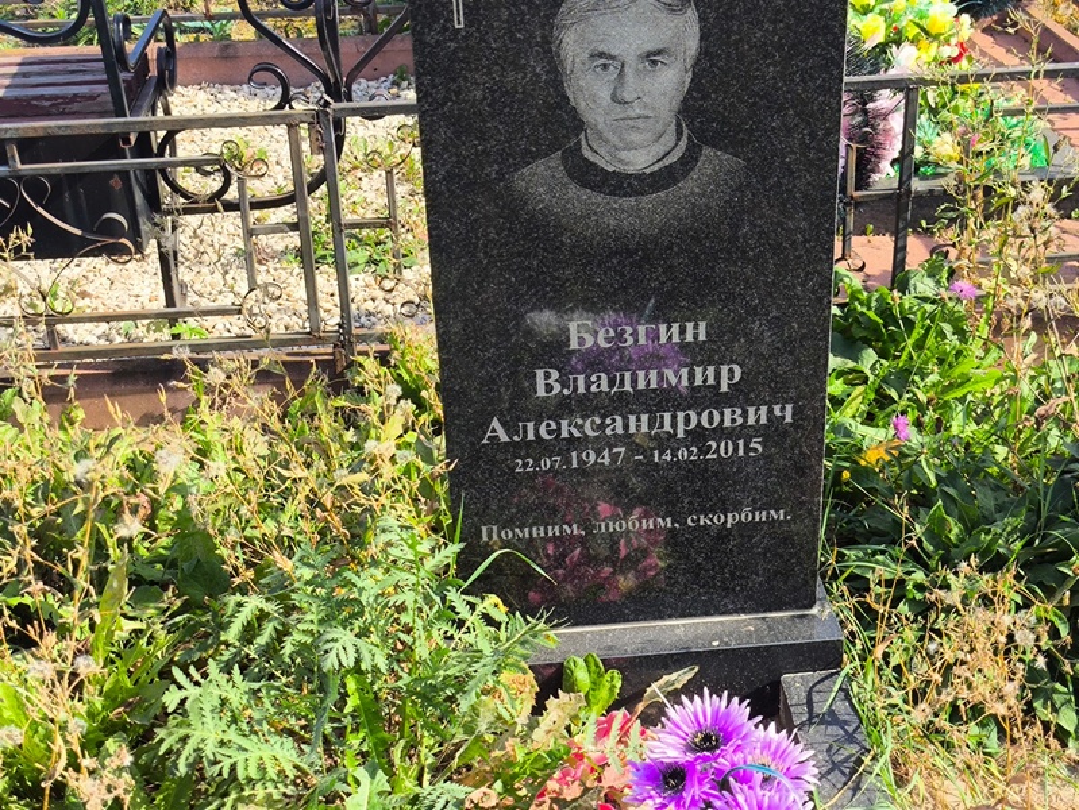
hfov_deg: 38.2
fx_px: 1559
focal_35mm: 50
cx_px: 540
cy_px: 405
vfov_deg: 29.1
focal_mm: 4.71
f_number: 1.7
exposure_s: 1/832
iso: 50
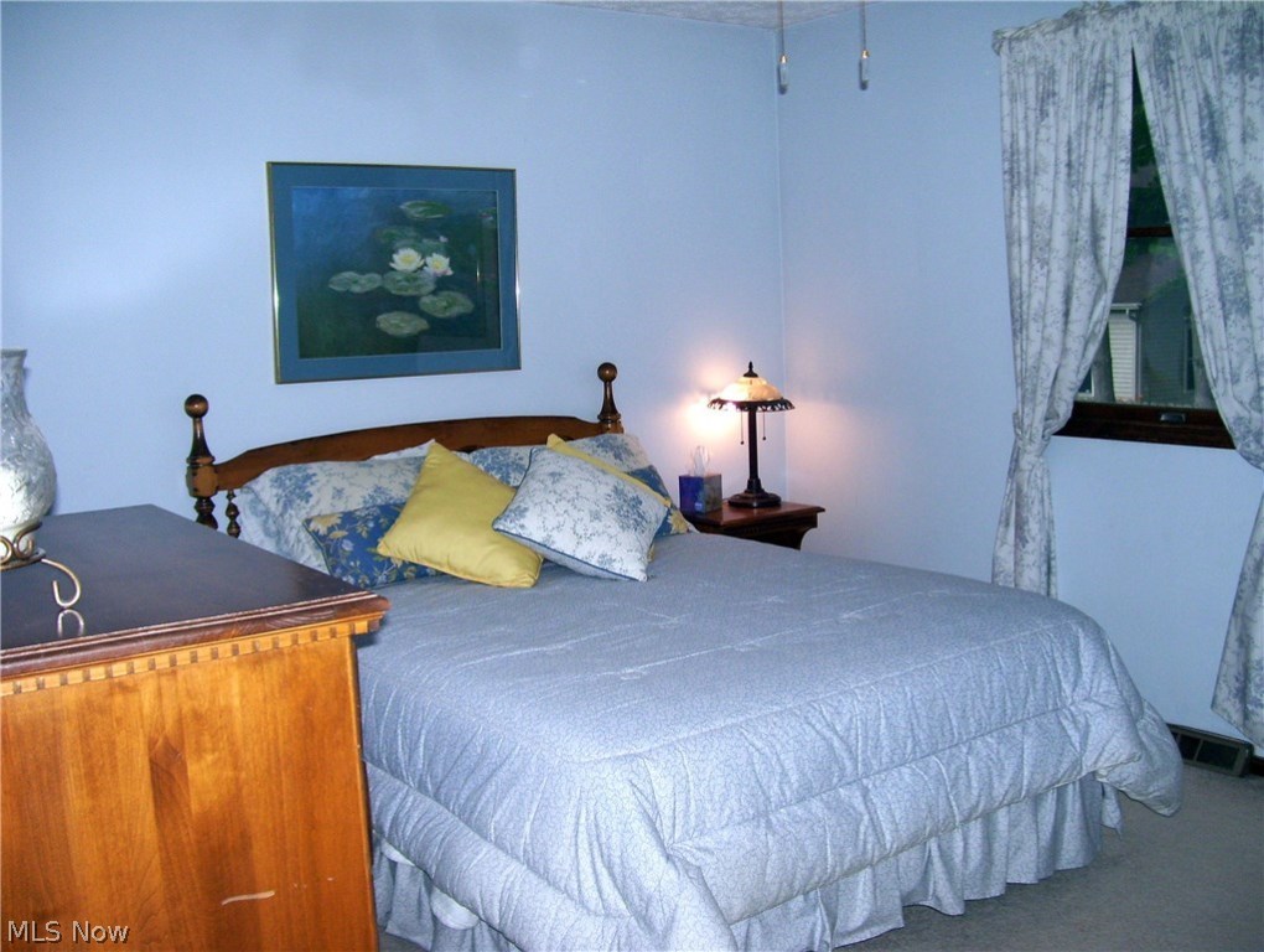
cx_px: 632
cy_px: 476
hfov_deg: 51.3
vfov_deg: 39.7
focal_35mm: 36
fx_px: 1316
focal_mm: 6
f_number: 2.7
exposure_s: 1/60
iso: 125
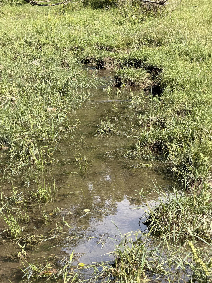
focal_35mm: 100
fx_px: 817
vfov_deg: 19.6
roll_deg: +0.8
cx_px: 106
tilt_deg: -10.9
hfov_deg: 14.8
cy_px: 142
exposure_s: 1/465
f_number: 2.8
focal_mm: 16.89
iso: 50
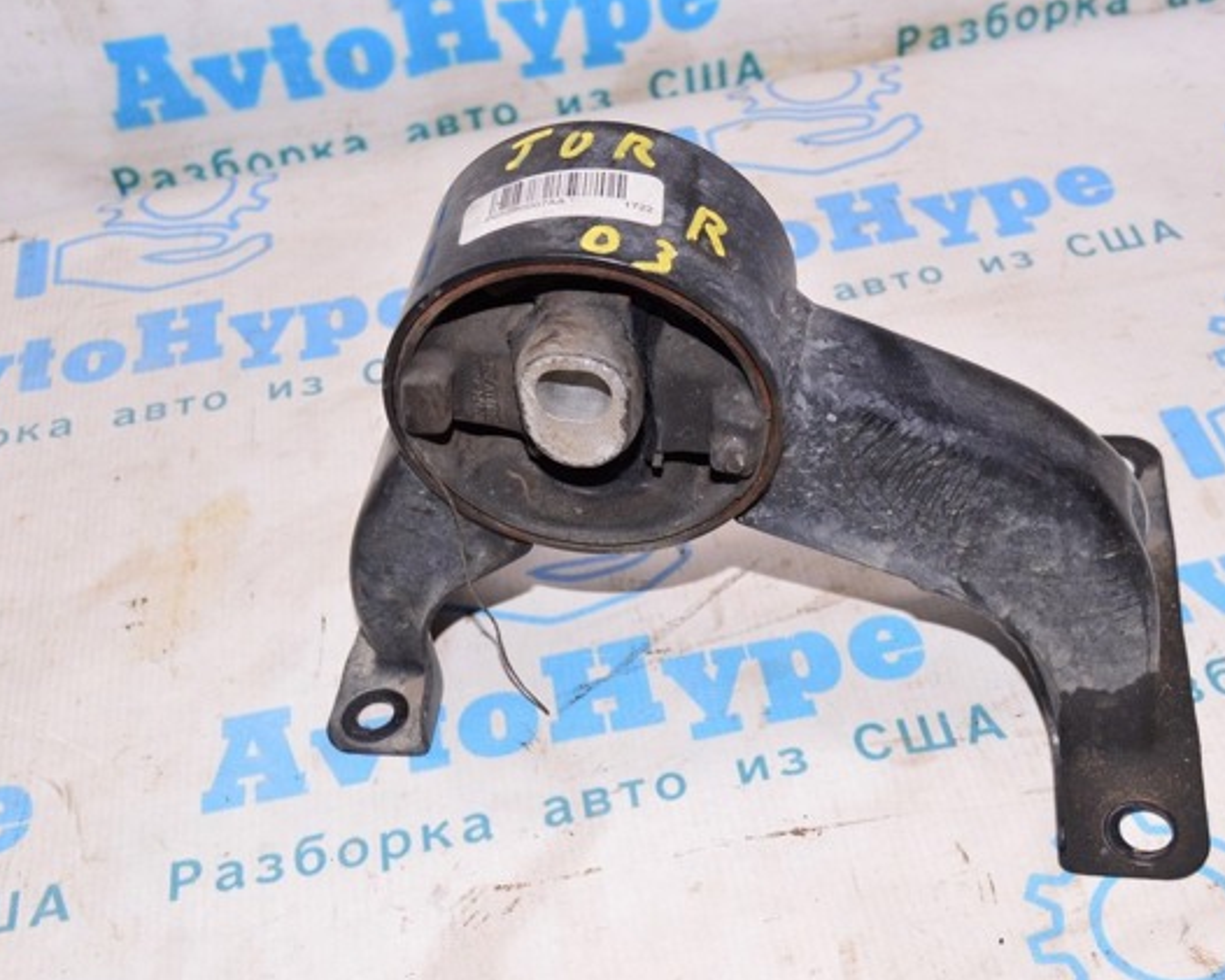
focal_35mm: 50
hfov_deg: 37.6
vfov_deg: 30.5
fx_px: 1797
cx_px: 685
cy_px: 490
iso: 1600
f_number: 8
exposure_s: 1/160
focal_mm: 29
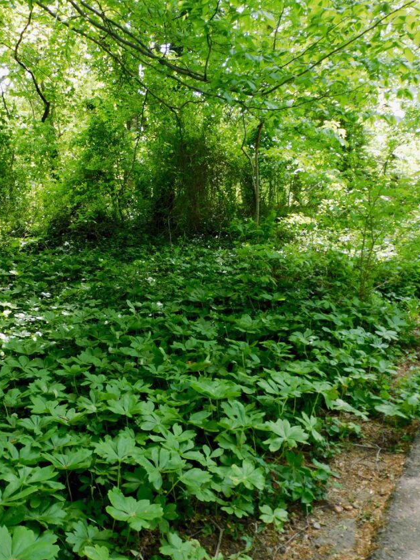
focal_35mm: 34
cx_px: 172
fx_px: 550
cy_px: 298
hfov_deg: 41.6
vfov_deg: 53.9
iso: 125
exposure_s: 1/60
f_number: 3.5
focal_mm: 5
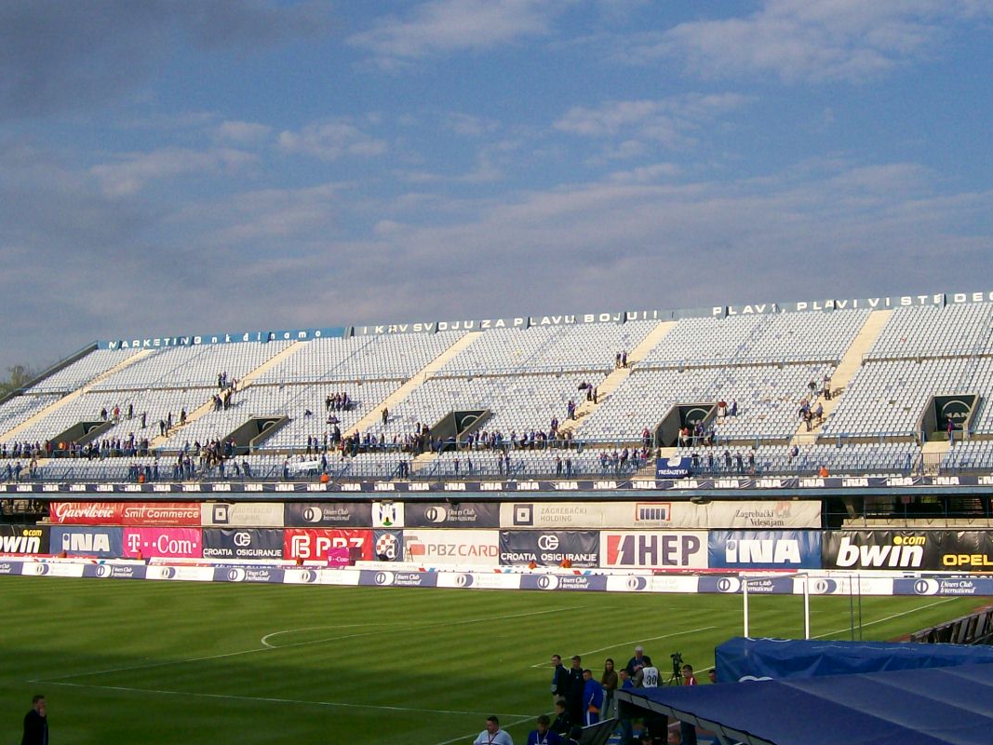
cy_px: 365
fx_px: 1549
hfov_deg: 35.5
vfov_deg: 27.0
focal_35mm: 54
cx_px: 528
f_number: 4.8
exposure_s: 1/644
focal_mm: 6
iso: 80
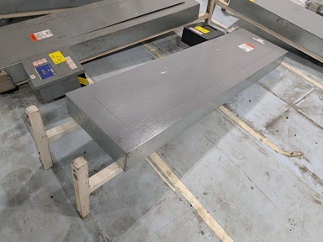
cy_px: 126
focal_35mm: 25
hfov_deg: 69.4
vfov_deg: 54.9
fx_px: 233
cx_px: 165
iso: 427
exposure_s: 1/506
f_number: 1.68
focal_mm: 6.9
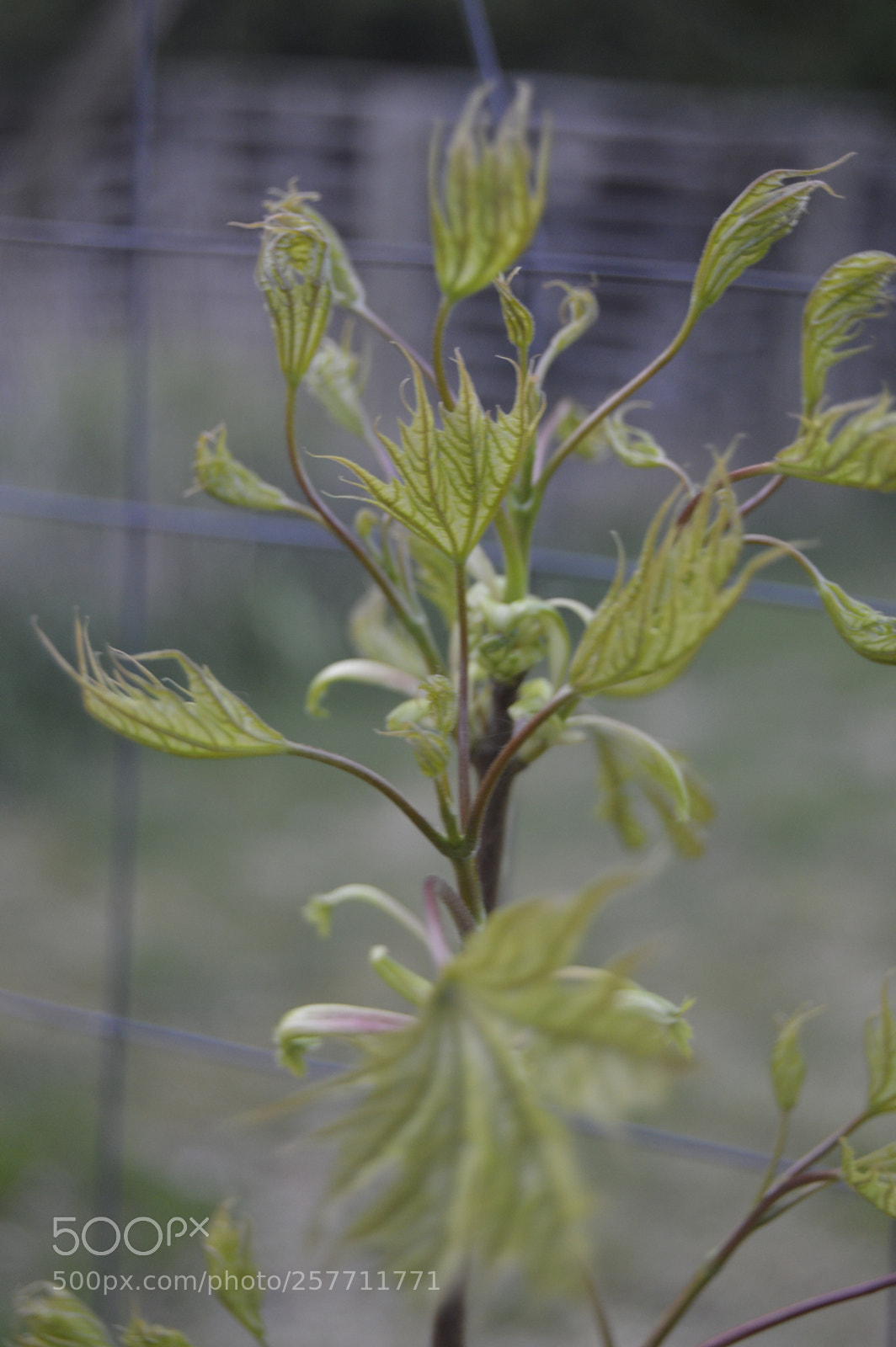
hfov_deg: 22.6
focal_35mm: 60
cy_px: 674
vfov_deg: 33.4
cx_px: 448
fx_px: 2244
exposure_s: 1/60
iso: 640
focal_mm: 40
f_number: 5
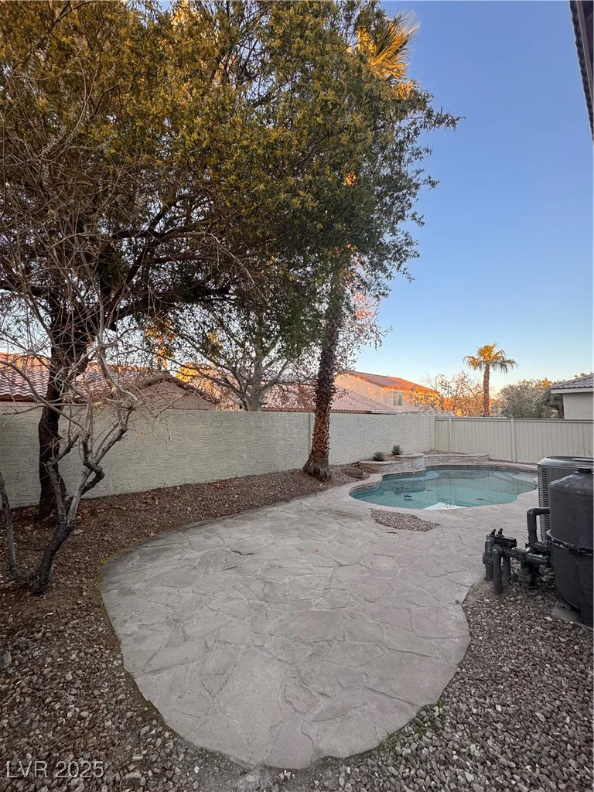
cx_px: 297
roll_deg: +0.5
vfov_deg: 102.1
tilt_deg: +4.1
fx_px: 320
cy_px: 396
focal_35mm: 14
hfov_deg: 85.7
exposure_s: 1/99
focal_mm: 2.22
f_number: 2.2
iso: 50
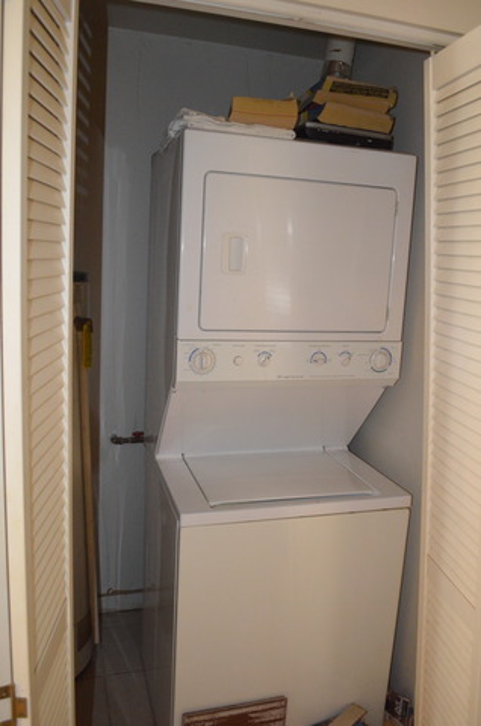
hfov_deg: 43.4
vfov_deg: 62.0
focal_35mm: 30
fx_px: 604
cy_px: 363
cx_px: 240
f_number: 3.8
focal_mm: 20
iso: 3200
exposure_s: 1/60
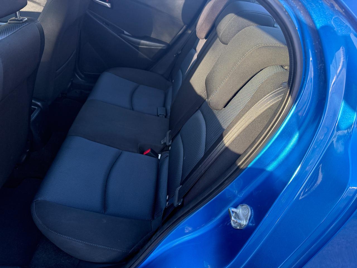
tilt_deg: -37.3
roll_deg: -13.5
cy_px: 134
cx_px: 178
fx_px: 248
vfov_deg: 56.8
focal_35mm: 24
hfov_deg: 71.6
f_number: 1.78
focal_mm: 6.76
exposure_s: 1/194
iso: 200
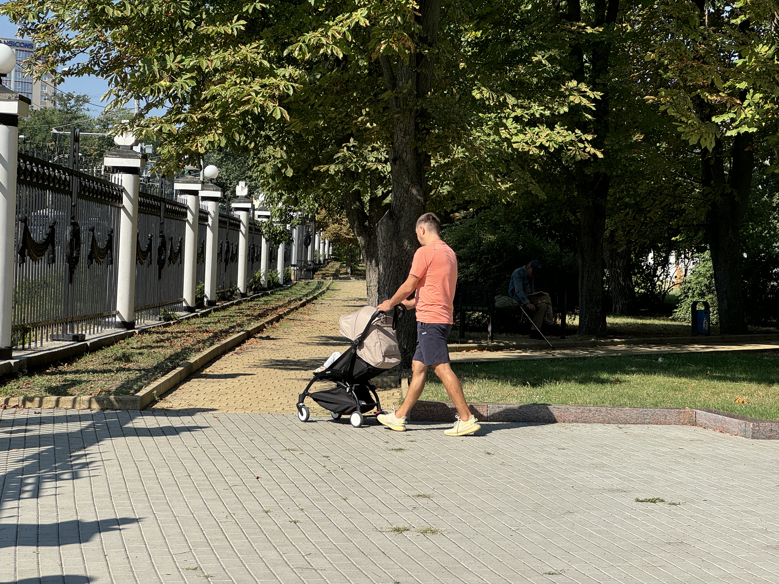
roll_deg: -1.8
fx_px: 1733
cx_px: 390
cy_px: 292
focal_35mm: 77
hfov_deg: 25.3
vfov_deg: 19.1
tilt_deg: -0.3
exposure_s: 1/392
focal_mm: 9
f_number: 2.8
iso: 25
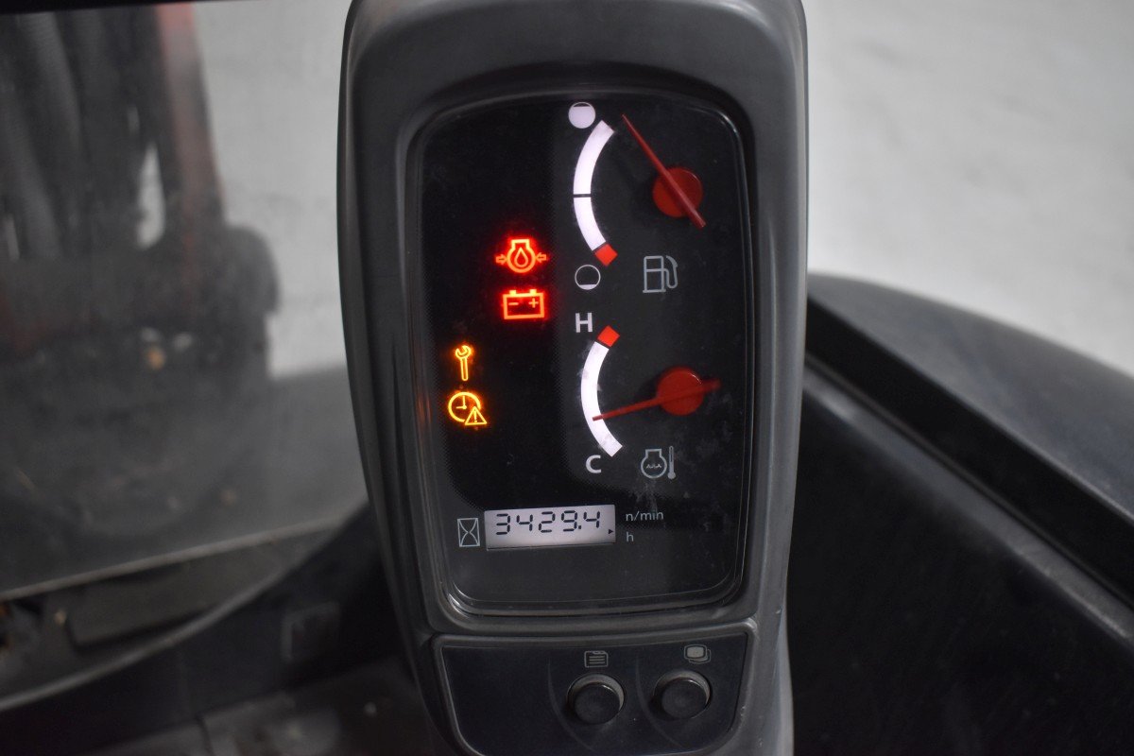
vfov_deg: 35.5
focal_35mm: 38
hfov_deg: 51.3
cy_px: 378
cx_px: 567
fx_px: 1181
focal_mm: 25
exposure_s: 1/60
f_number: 4
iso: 1000
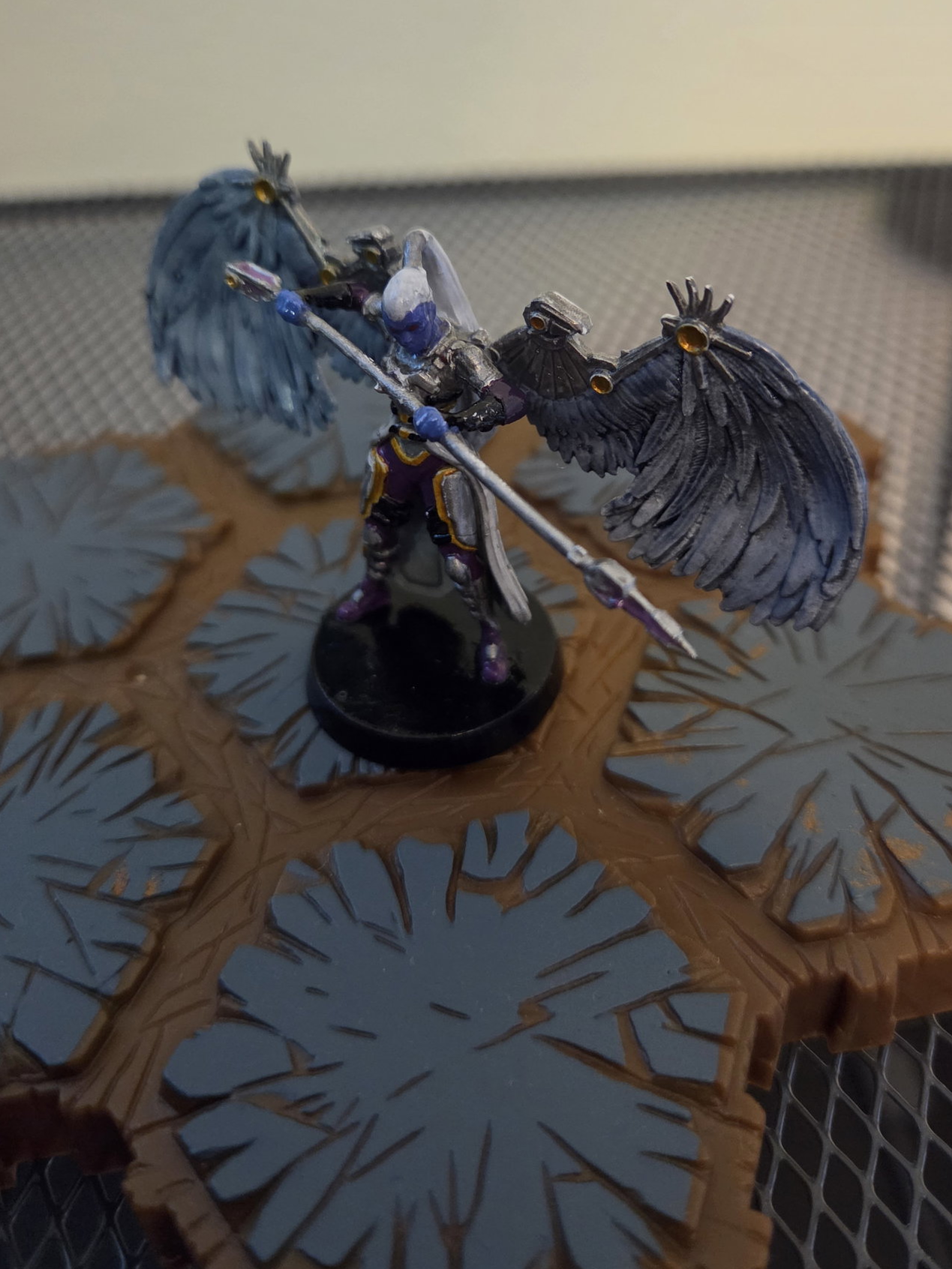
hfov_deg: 48.2
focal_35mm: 29
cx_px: 515
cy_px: 498
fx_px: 1063
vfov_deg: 61.1
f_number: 1.8
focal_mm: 5.4
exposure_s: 1/60
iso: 1250
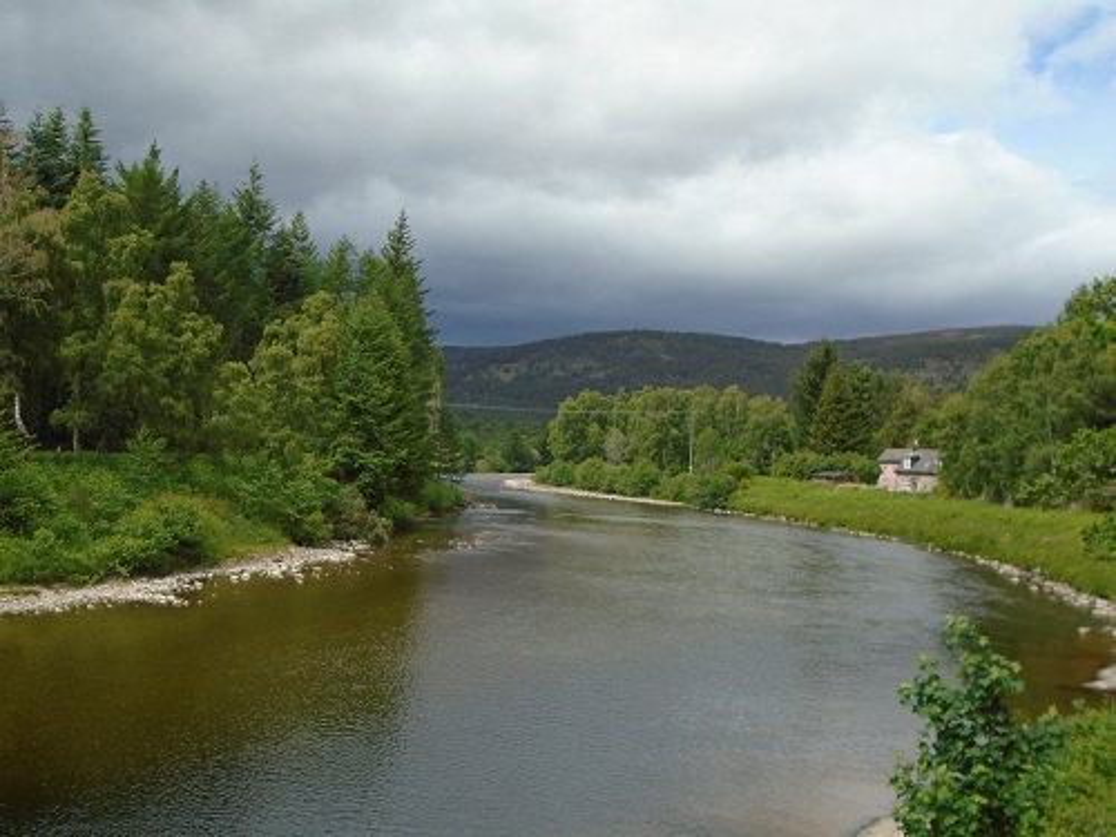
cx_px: 558
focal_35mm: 42
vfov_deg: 34.3
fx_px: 1354
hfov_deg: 44.8
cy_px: 418
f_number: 4.1
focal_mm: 7.4
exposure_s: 1/640
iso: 100
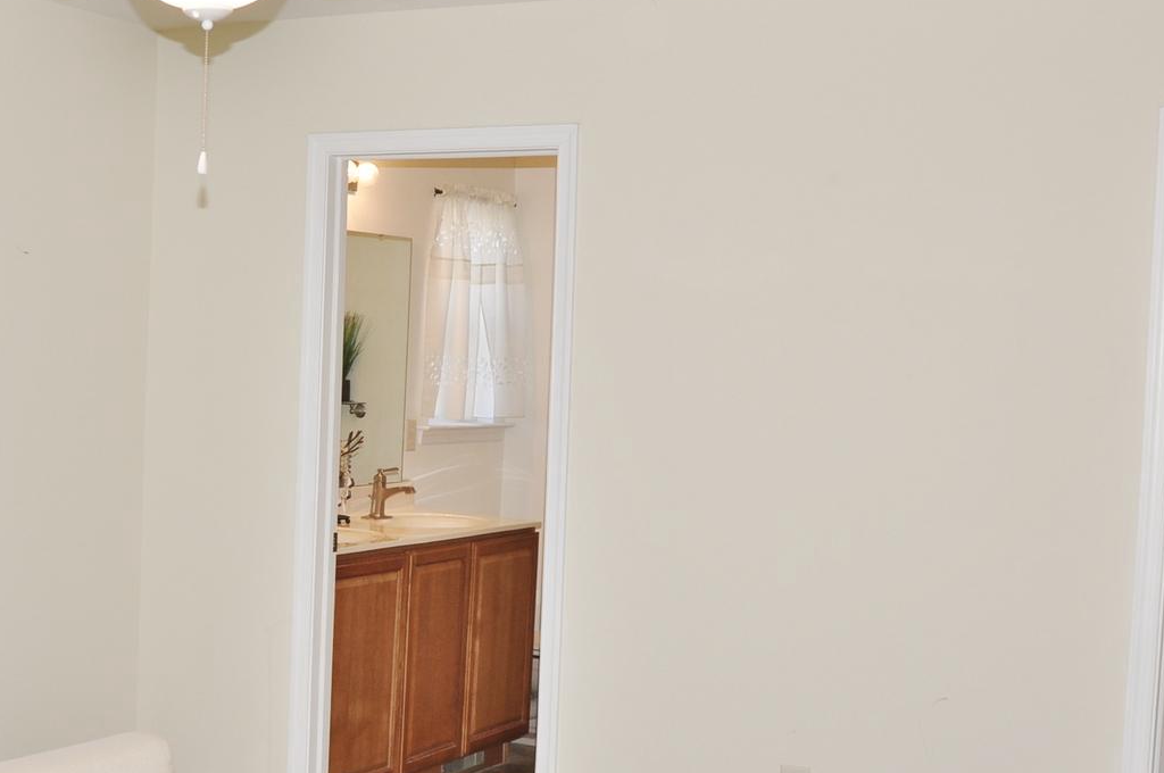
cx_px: 196
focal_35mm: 54
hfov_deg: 35.4
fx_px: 1744
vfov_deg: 25.0
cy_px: 429
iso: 200
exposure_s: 1/60
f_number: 5.6
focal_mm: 18
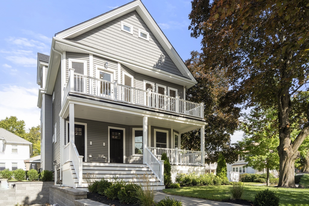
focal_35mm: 23
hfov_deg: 76.1
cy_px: 103
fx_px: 197
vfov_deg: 55.1
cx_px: 154
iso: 400
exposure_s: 1/1000
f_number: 7.1
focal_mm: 23
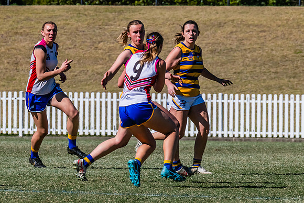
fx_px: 5958
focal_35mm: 705
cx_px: 172
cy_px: 115
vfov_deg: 2.0
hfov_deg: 2.9
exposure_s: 1/1600
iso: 800
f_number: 14
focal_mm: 420
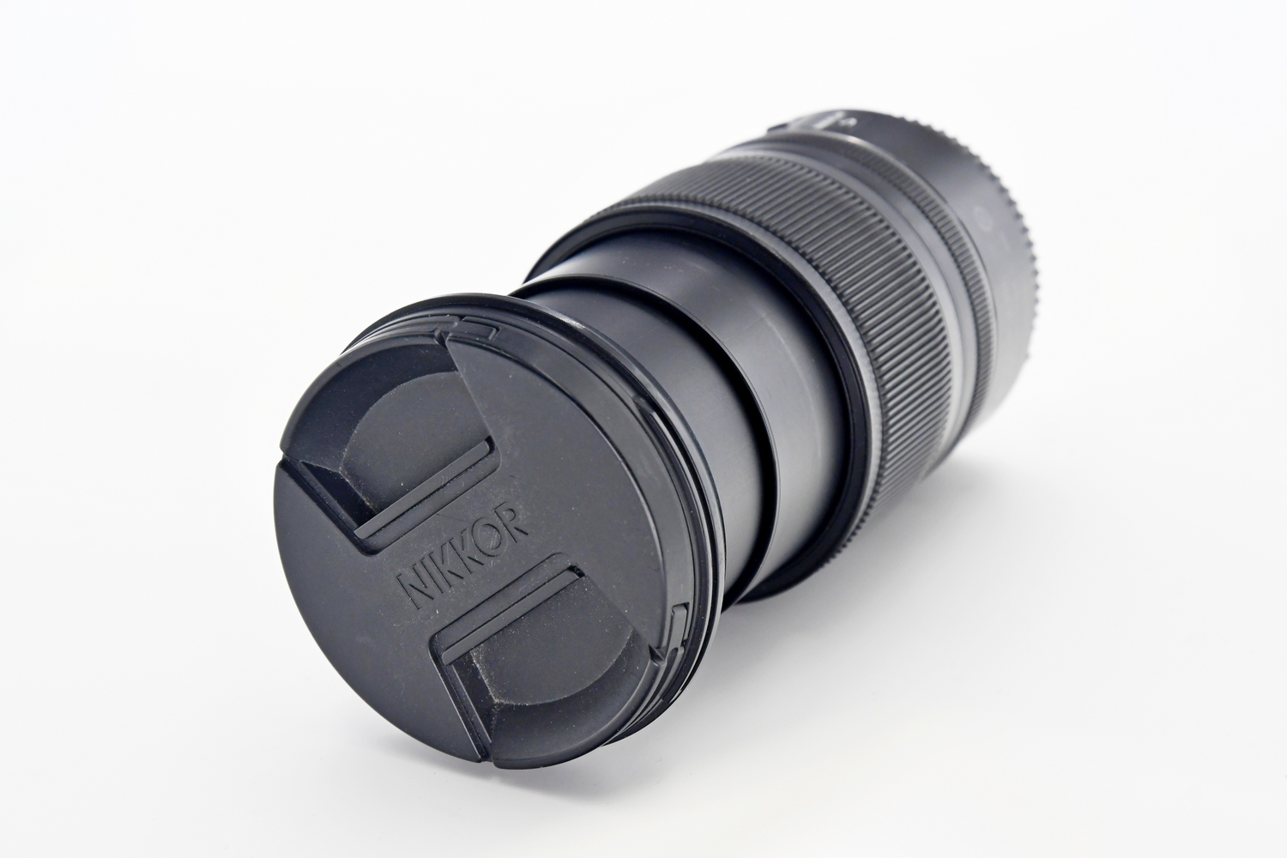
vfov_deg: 13.0
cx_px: 644
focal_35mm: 105
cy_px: 429
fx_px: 3753
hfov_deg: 19.5
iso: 800
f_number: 8
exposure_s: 1/100
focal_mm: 70
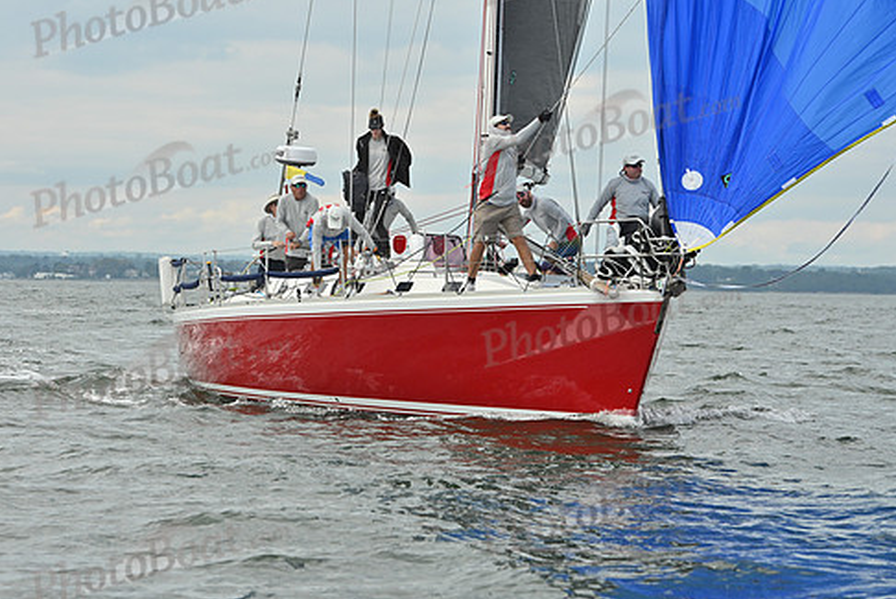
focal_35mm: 155
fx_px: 3861
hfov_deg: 13.2
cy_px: 250
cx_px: 387
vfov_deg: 8.9
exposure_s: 1/1600
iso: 320
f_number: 7.1
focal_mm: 130
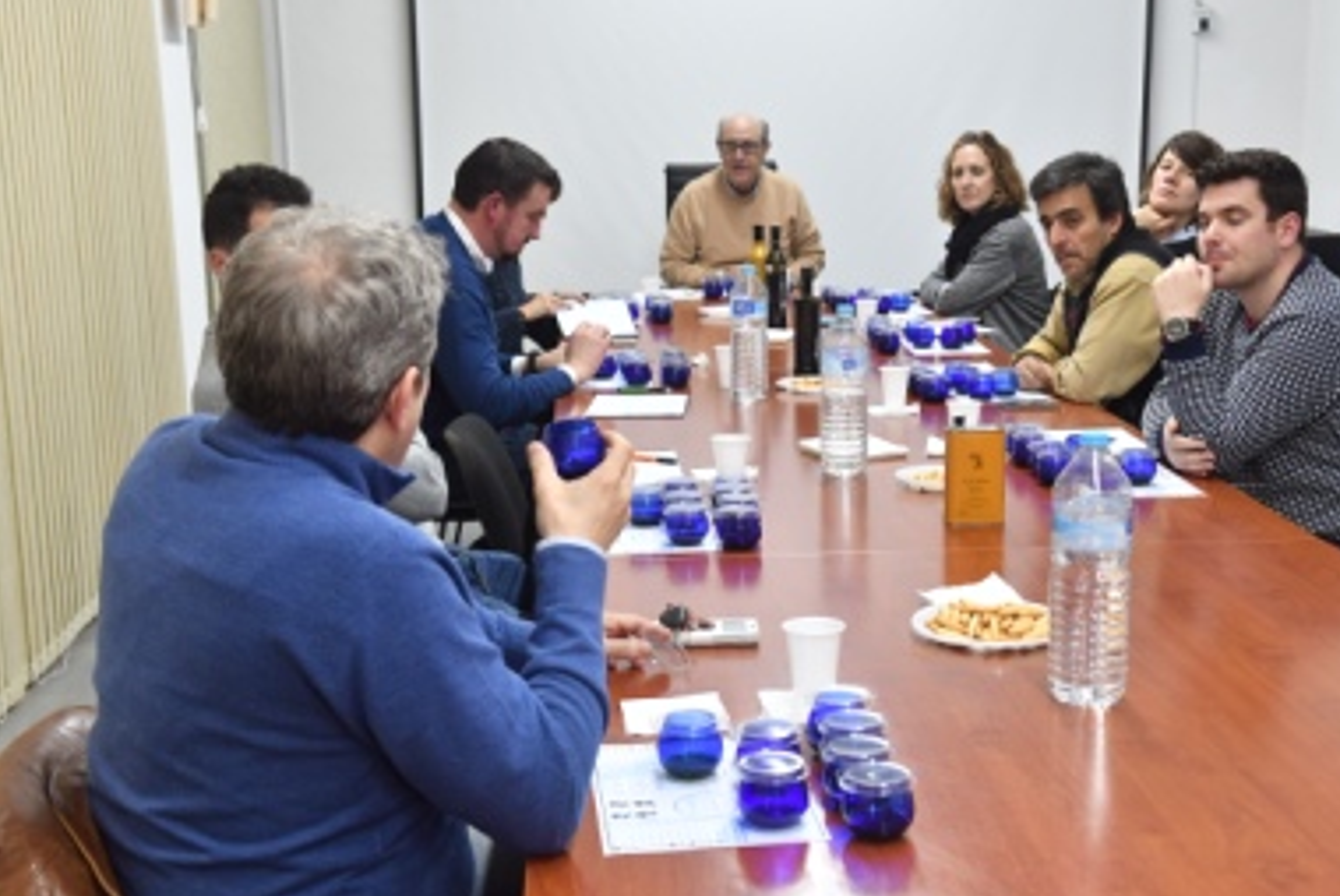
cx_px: 786
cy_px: 485
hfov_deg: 37.4
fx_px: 1974
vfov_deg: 25.6
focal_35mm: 53
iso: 1000
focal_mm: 30
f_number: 4.5
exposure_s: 1/50
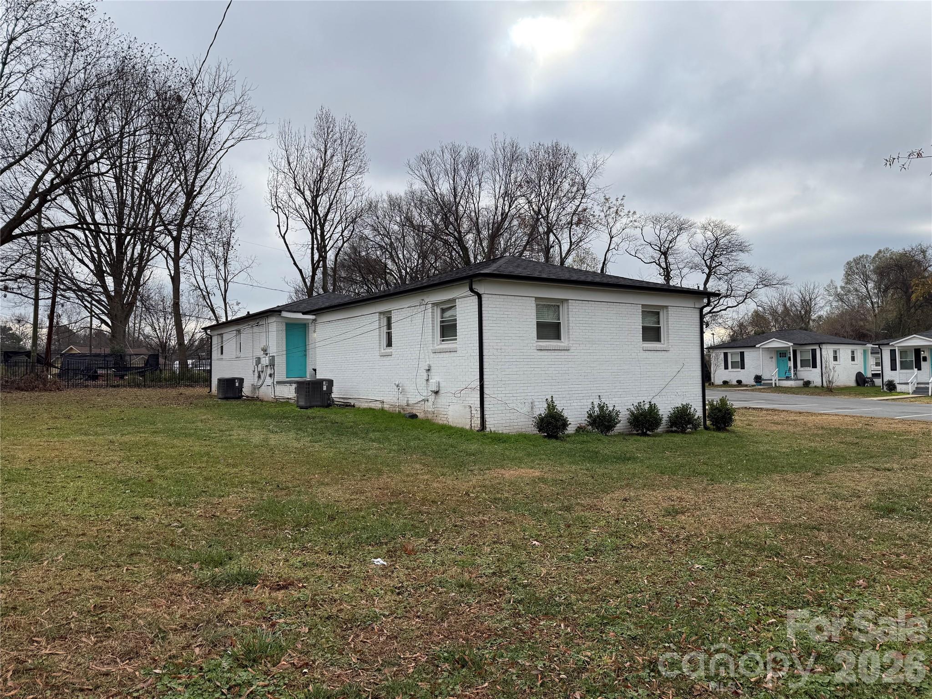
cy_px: 350
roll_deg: +0.9
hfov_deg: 71.6
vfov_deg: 56.8
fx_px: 646
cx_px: 466
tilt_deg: +2.9
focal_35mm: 24
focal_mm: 6.76
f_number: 1.78
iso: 80
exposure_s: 1/3145
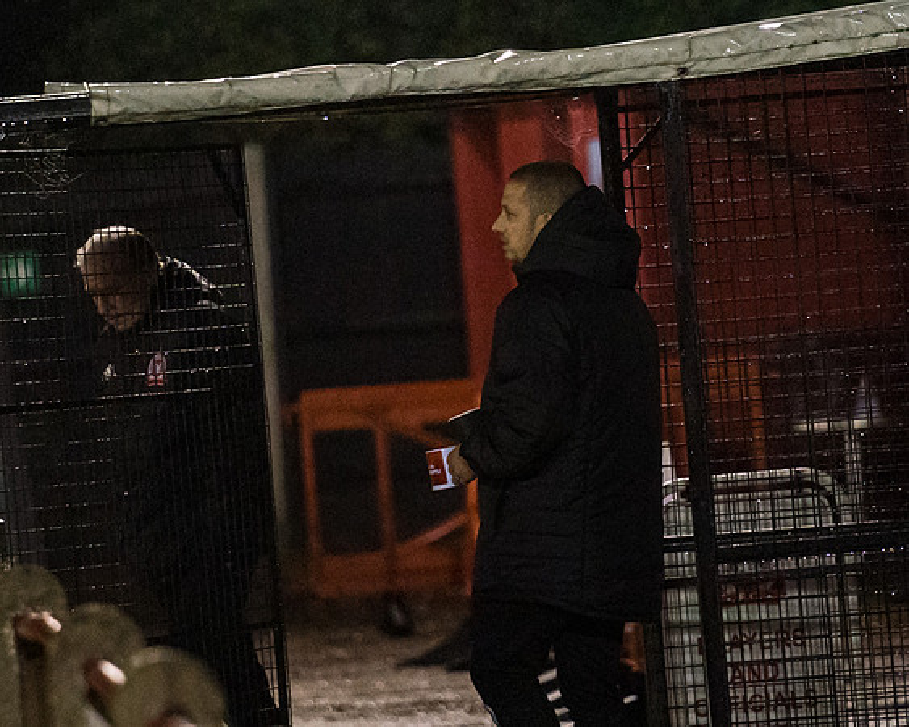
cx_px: 557
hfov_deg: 4.4
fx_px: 11849
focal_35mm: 441
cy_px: 364
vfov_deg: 3.5
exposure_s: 1/1000
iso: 6400
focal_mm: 192
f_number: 2.8
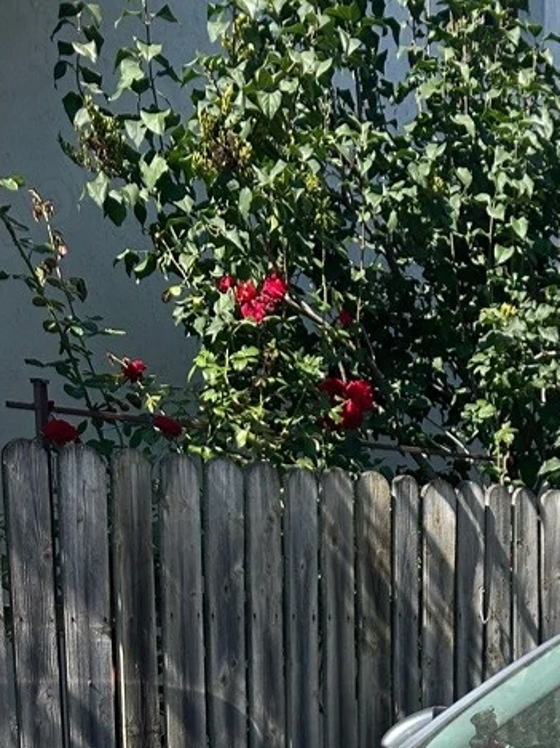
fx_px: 1598
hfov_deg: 19.0
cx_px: 627
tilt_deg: -17.7
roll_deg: -2.1
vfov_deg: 22.6
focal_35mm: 74
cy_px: 1054
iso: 50
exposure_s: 1/2994
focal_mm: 5.7
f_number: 1.5
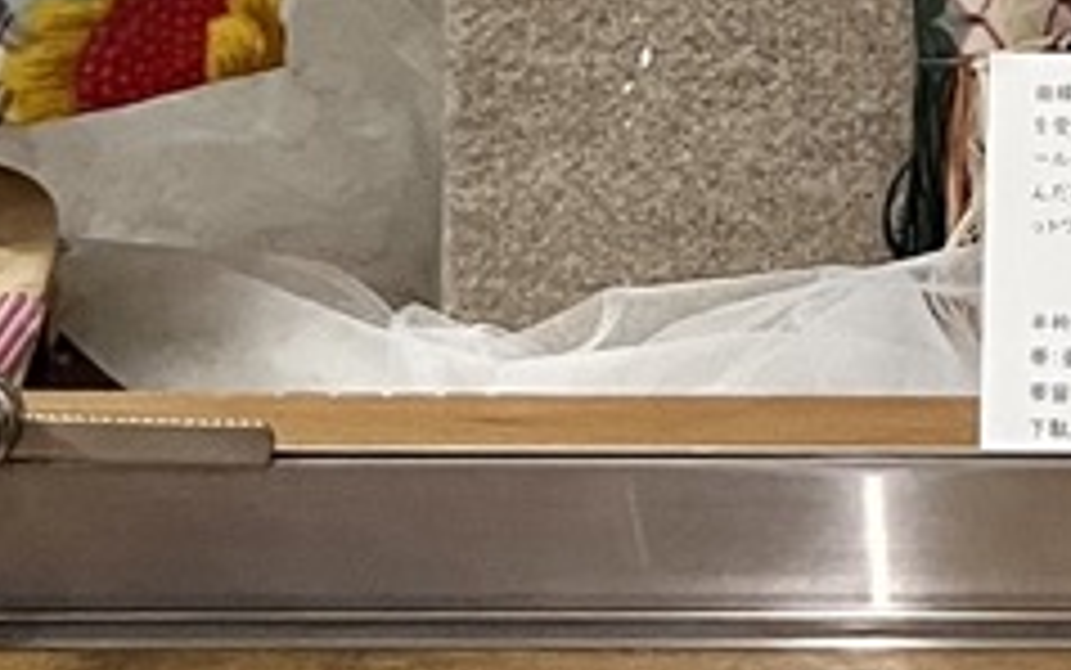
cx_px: 1062
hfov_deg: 13.9
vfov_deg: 7.6
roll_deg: +0.7
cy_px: -1421
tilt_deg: -0.4
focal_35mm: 148
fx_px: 4322
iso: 250
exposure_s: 1/50
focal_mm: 5.1
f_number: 1.6
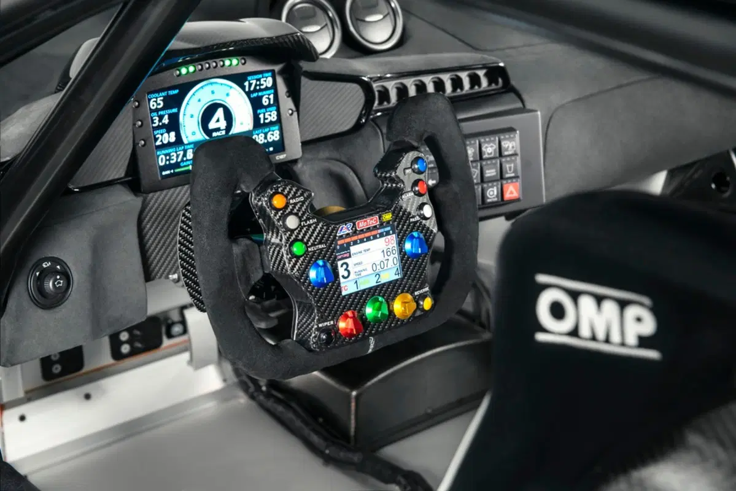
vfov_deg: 19.5
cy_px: 246
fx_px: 1431
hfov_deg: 28.8
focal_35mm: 70
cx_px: 368
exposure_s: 1/2.5
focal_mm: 70
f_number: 8
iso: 200
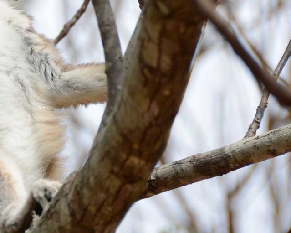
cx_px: 11
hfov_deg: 2.4
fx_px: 6820
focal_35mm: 792
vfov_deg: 2.0
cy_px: 58
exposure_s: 1/320
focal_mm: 200
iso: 100
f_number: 5.6
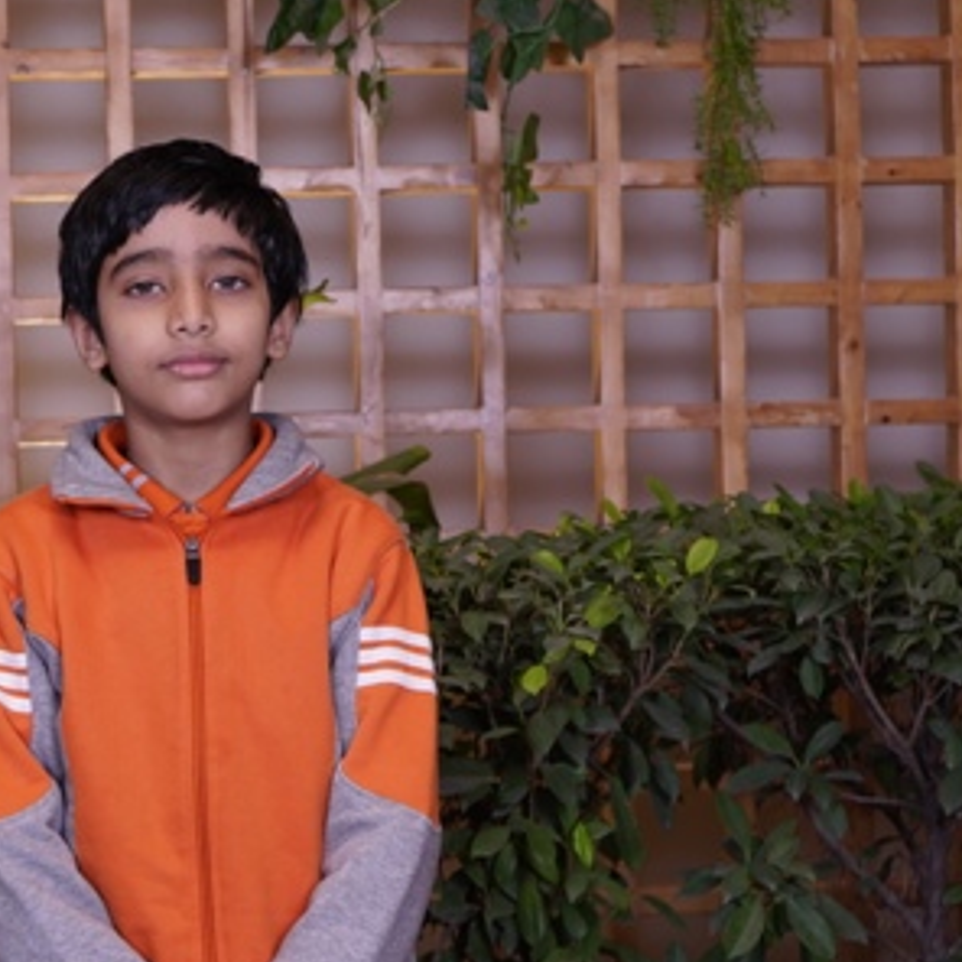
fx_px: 2673
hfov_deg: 20.3
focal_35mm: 85
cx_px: 244
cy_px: 483
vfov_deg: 20.4
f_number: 4.5
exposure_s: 1/125
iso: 400
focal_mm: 44
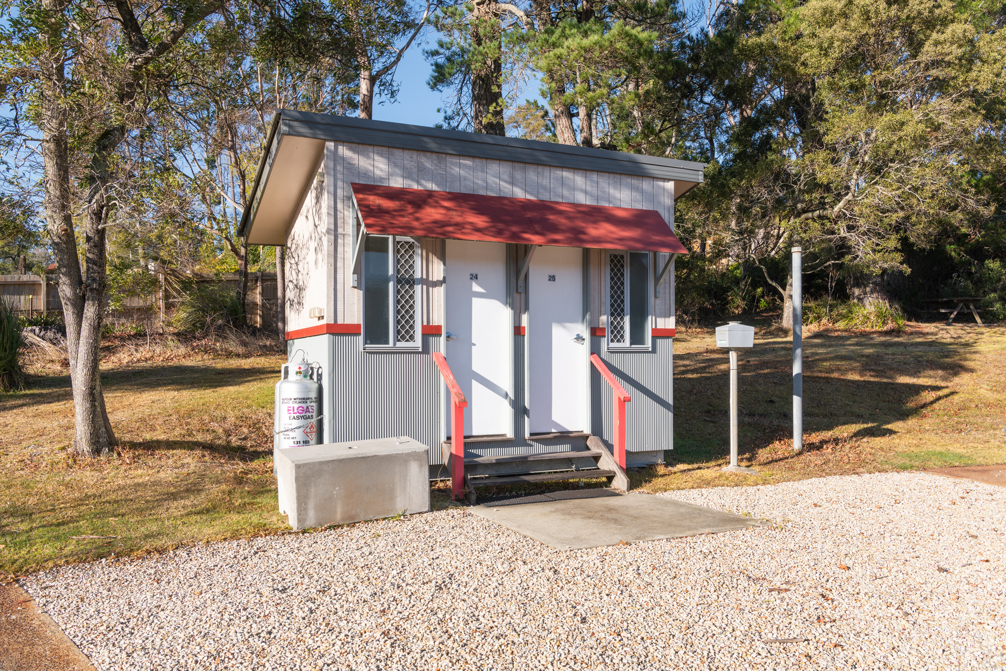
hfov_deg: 61.9
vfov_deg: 43.6
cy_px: 336
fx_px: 838
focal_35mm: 30
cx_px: 503
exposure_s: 1/160
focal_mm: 30
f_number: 10
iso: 125
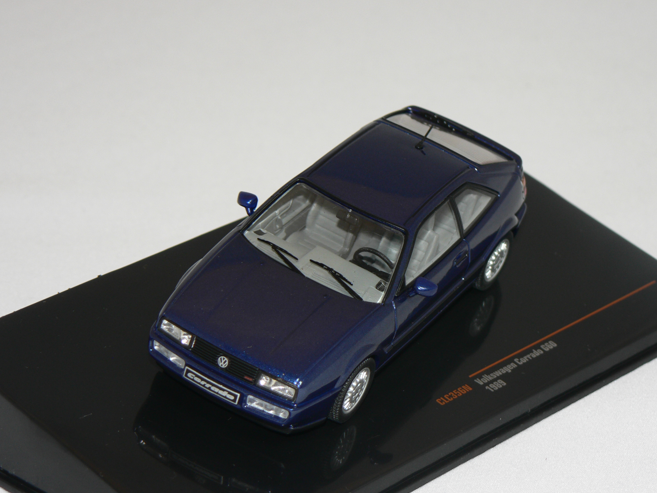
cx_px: 346
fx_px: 2600
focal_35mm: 137
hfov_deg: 14.4
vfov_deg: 10.8
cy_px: 258
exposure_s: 1/60
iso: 80
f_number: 3.2
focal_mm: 20.7
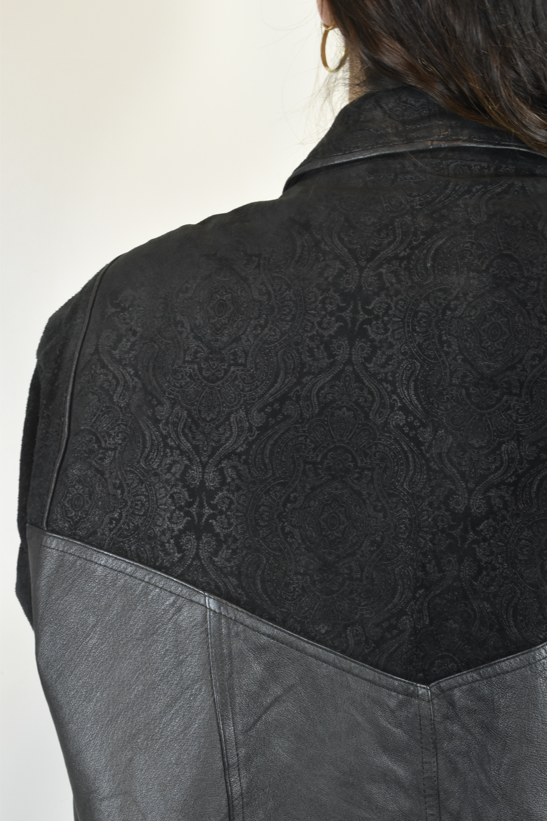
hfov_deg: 19.7
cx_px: 274
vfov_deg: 29.2
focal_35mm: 69
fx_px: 1573
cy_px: 410
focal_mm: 46
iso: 1600
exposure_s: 1/25
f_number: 18
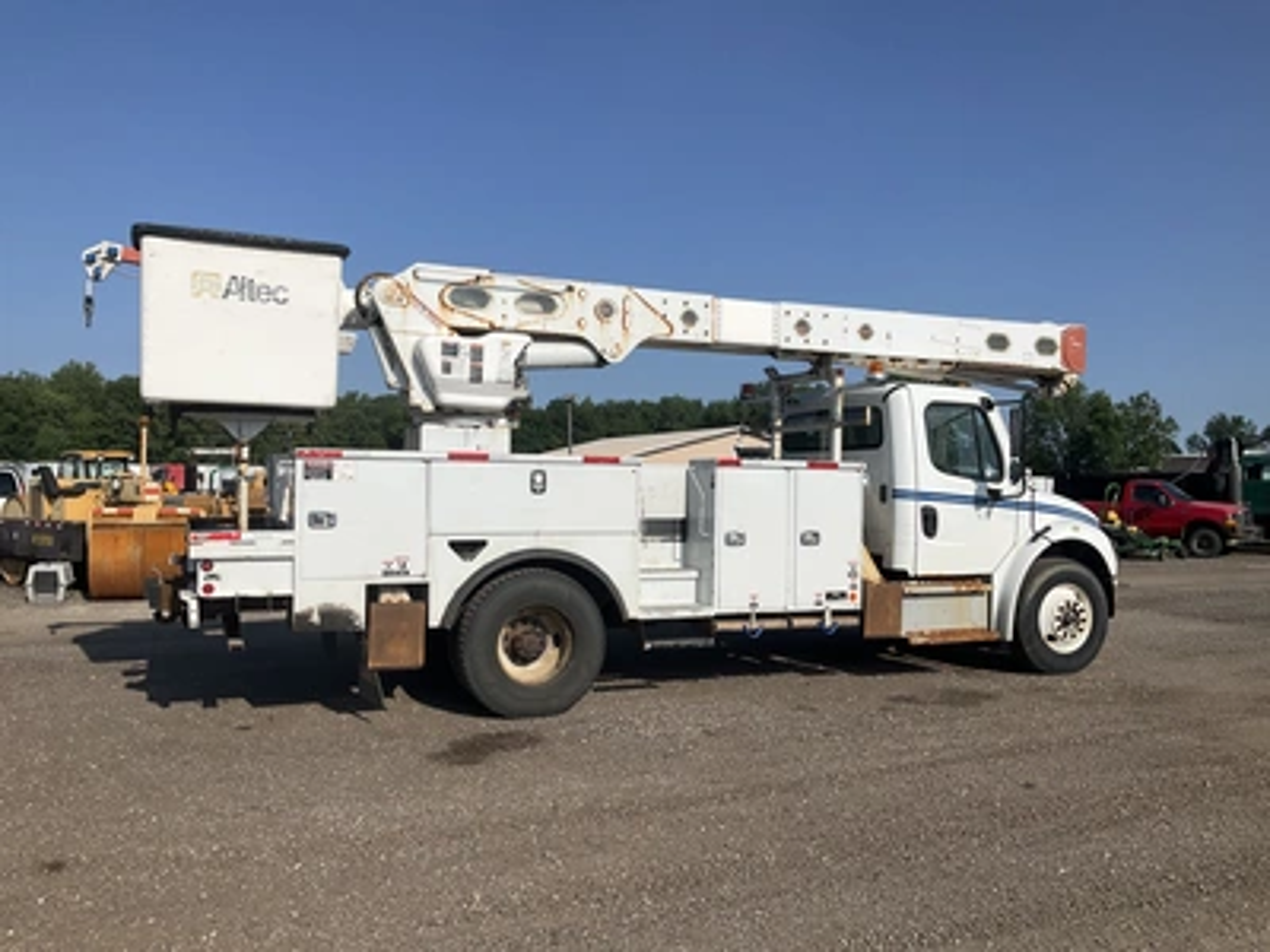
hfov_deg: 61.7
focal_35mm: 29
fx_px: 1064
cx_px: 635
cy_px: 476
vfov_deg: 48.2
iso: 25
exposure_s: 1/4065
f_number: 1.8
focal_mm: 3
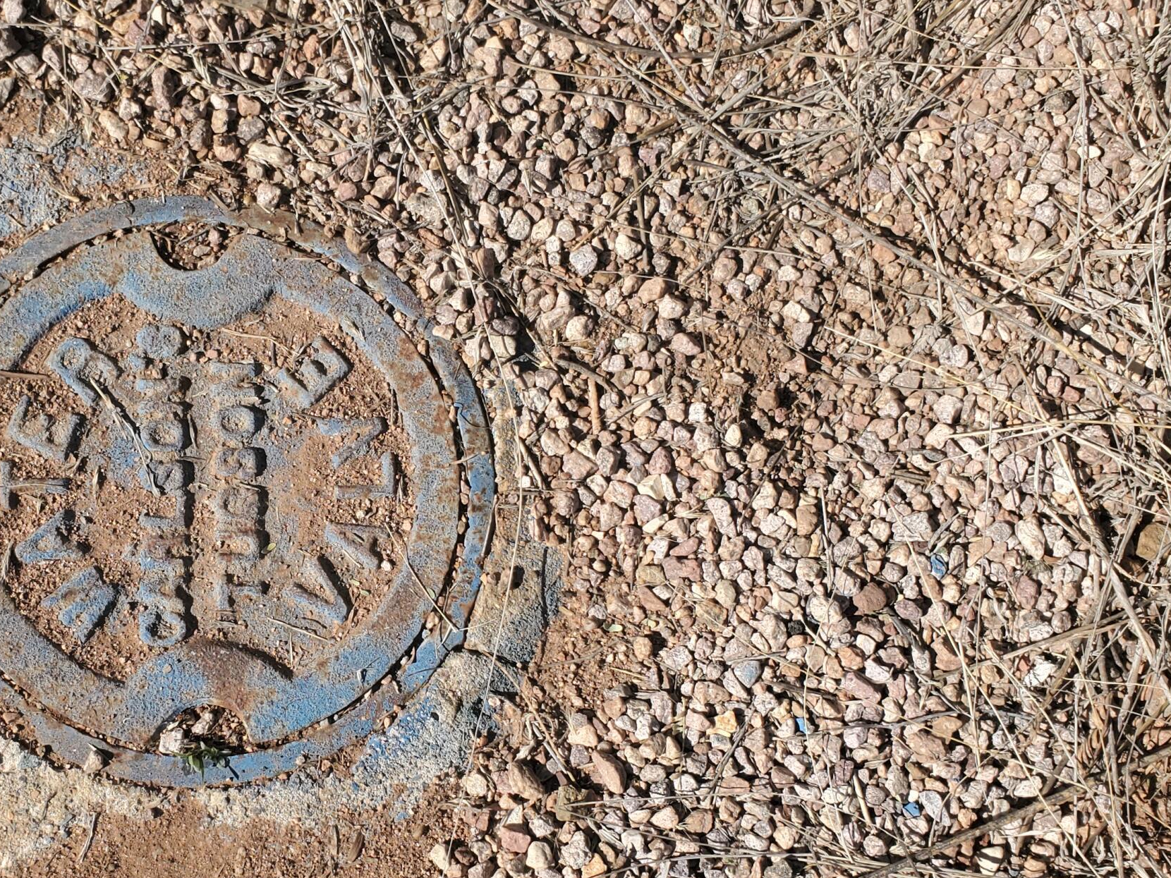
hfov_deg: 39.8
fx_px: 1590
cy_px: 523
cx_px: 363
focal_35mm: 47
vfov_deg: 30.8
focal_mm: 4.3
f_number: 2.4
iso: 50
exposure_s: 1/1380
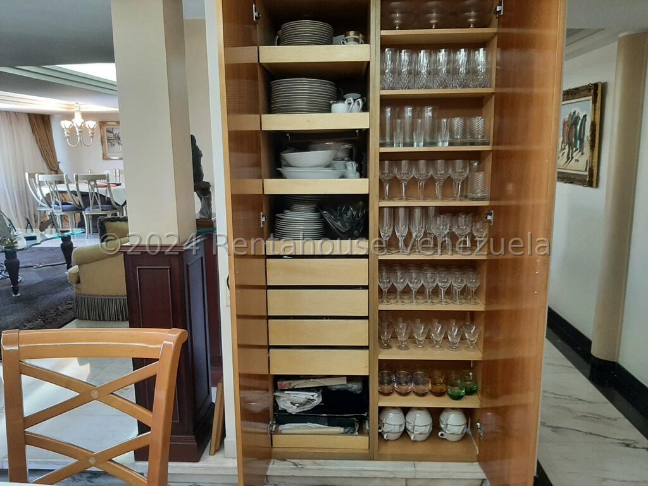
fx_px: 487
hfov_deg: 67.3
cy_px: 243
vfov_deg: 53.1
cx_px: 324
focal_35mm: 26
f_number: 1.7
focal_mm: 3.93
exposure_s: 1/40
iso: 200
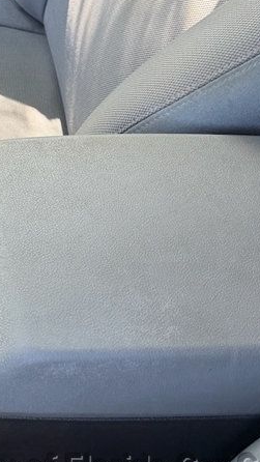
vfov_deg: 34.0
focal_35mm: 60
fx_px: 735
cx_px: -91
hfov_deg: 18.5
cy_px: 104
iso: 200
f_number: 1.78
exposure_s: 1/105
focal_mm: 6.76
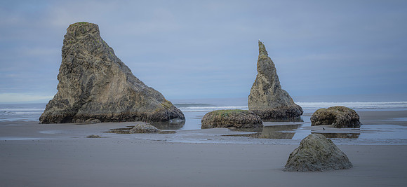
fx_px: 582
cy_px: 59
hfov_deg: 38.5
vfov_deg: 18.2
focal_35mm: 56
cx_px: 188
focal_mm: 47
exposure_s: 1/10
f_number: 16
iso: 100
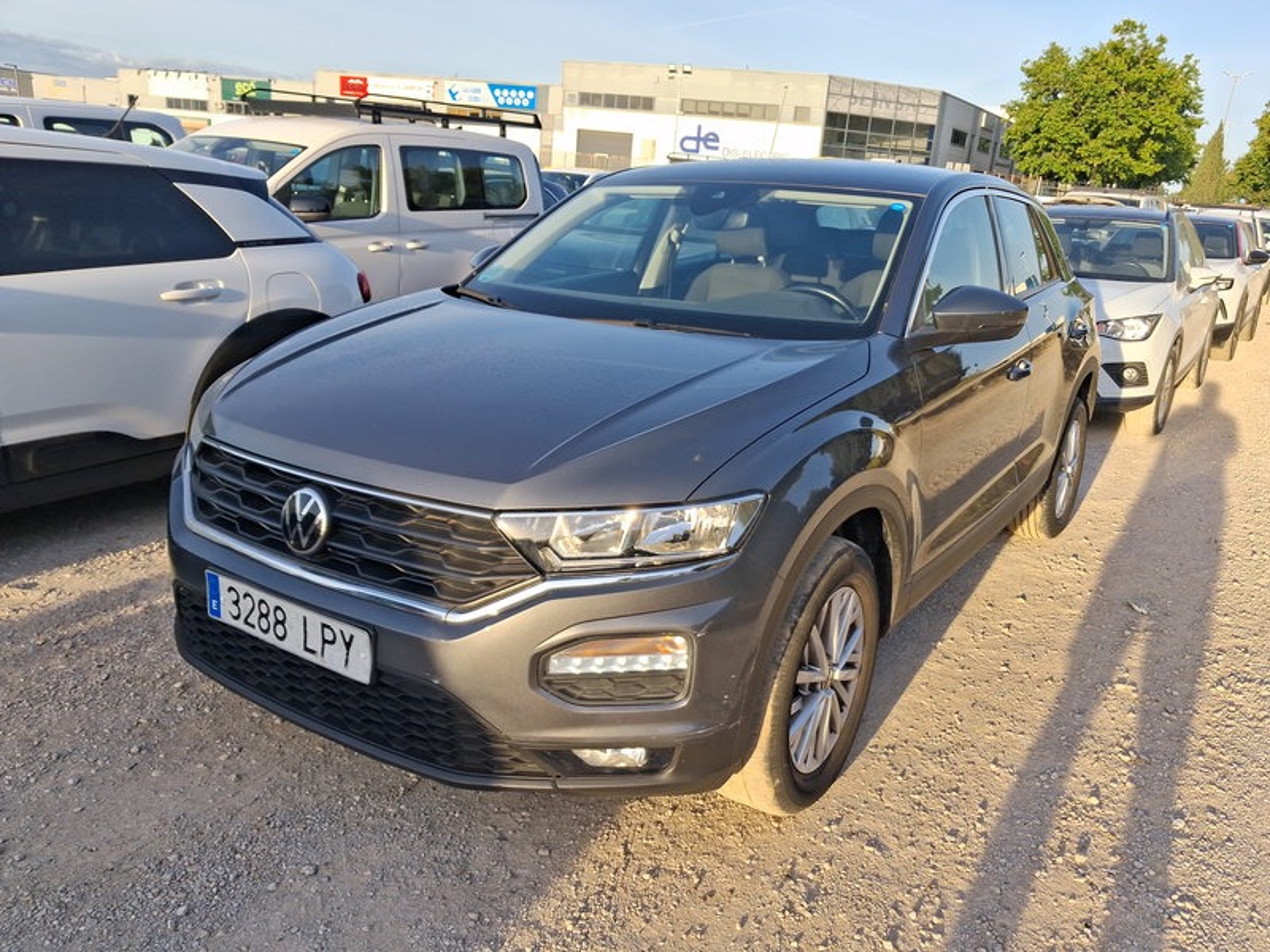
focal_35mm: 27
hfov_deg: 65.3
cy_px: 476
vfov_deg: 51.4
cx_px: 635
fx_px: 991
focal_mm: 4
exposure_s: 1/287
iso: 20
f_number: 1.8
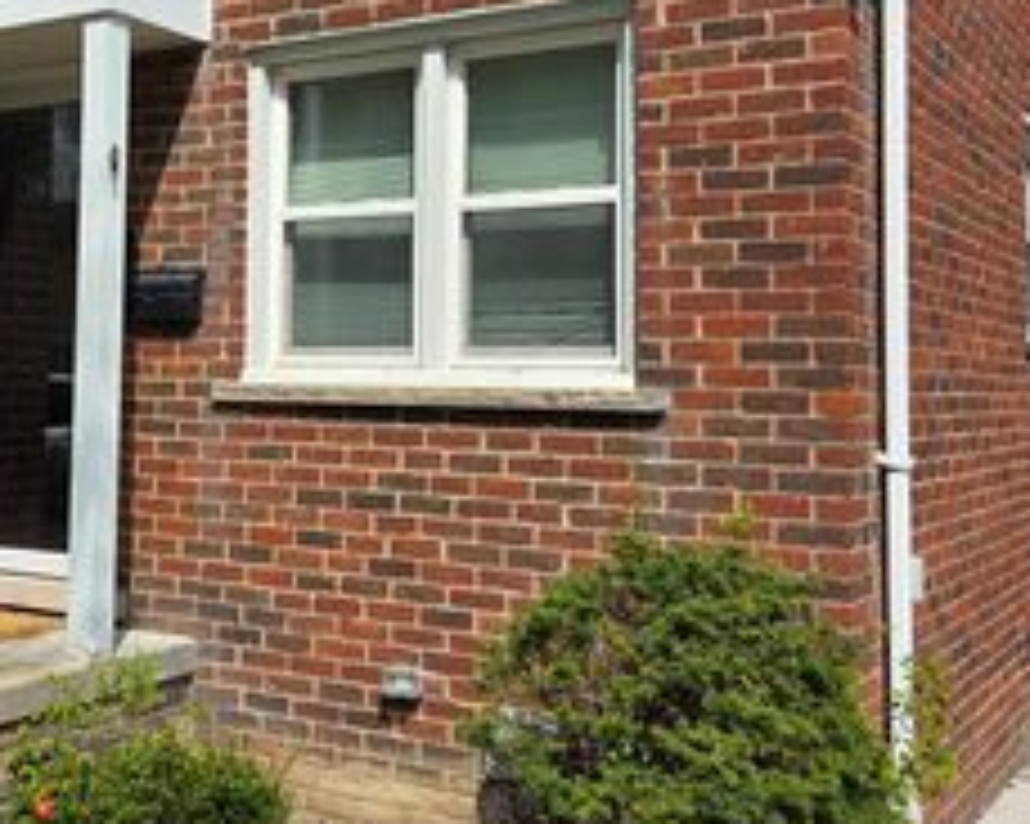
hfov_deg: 37.3
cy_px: 295
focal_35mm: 49
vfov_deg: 30.7
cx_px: 279
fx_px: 1493
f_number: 1.8
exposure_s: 1/6839
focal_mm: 5.4
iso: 80
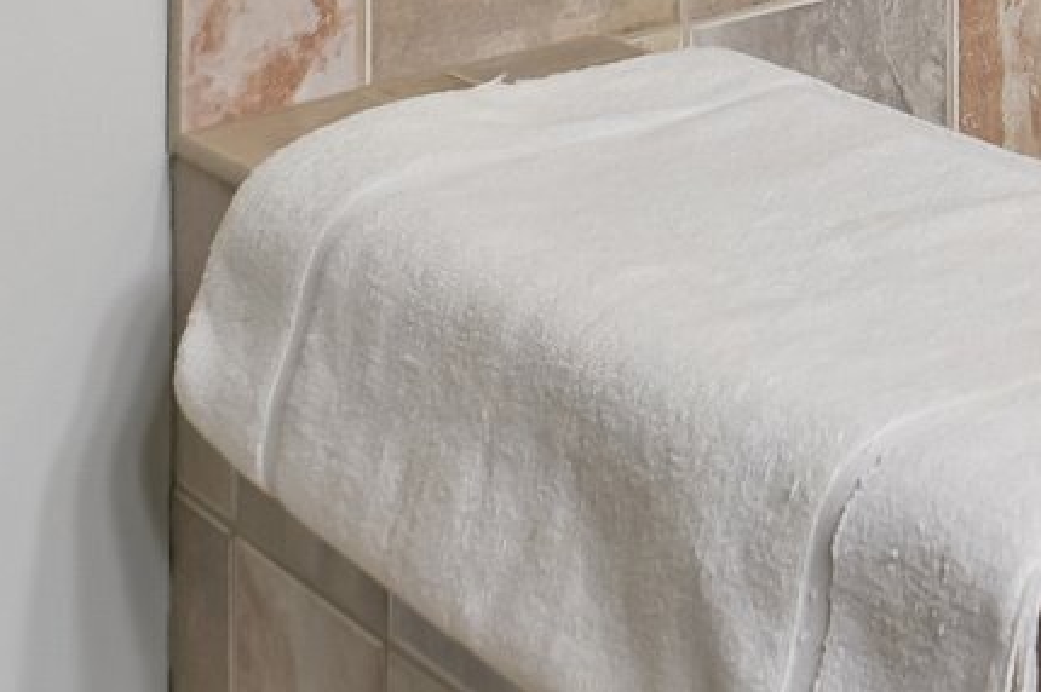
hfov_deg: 18.0
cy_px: -674
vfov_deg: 14.2
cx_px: 2029
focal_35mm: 81
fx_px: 2340
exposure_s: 1/10
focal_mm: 17
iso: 400
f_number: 11
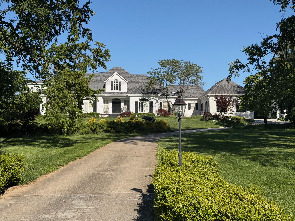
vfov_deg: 30.3
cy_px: 110
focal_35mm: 48
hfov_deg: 39.7
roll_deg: +0.5
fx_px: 409
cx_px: 148
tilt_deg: +3.0
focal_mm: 6.76
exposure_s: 1/3891
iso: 64
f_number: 1.78
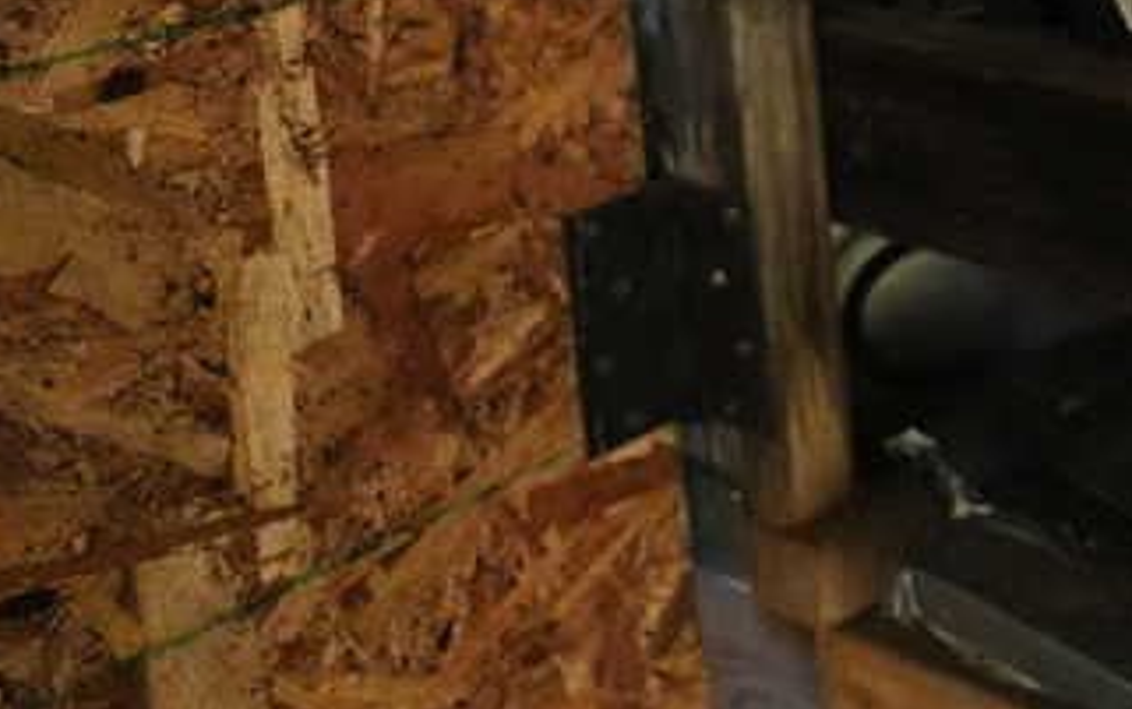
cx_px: 1774
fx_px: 2408
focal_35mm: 78
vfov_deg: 16.0
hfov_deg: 21.5
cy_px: -169
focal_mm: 24
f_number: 2.8
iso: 5000
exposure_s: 1/30
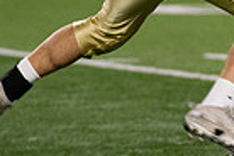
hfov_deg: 2.3
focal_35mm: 882
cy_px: -121
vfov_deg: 1.6
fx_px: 5733
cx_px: 271
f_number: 4
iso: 3200
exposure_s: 1/500
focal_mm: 210
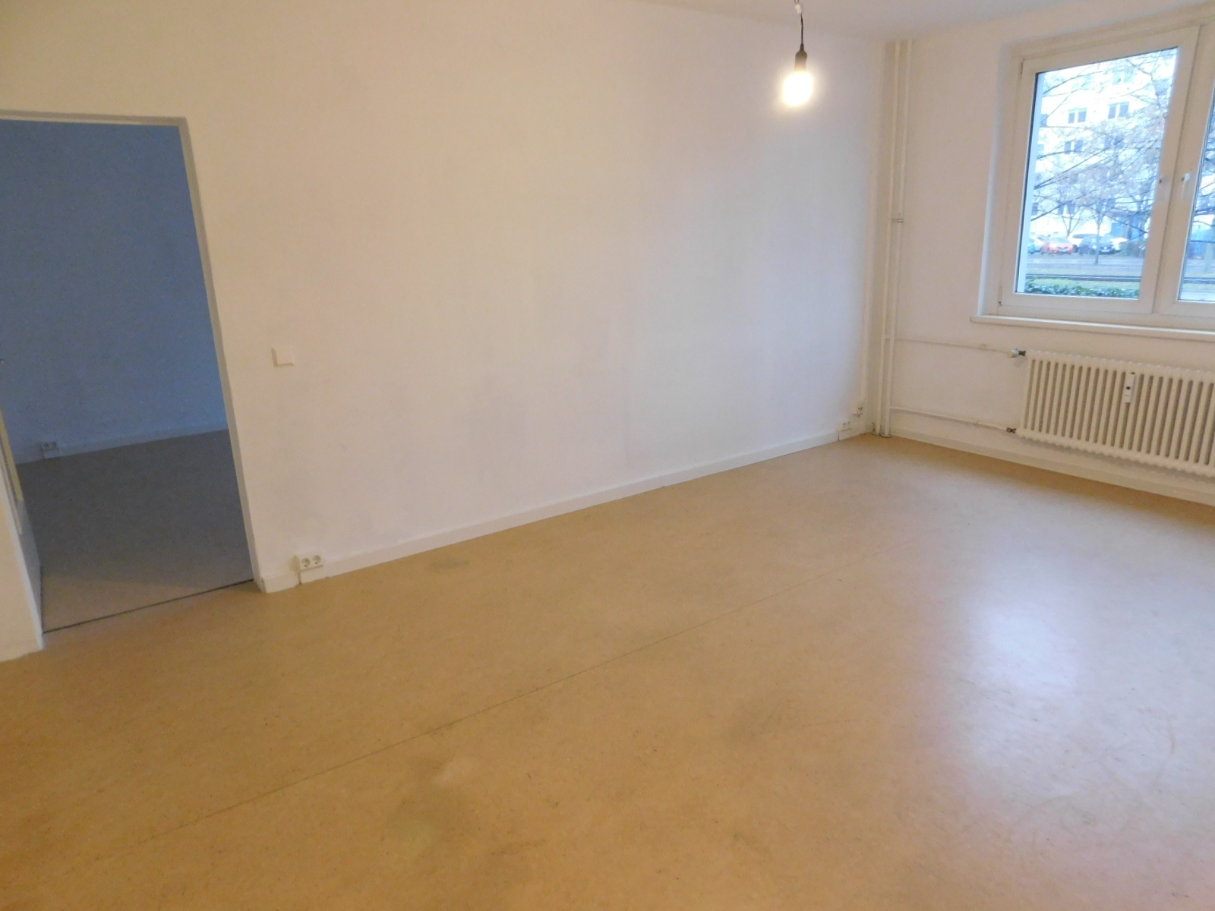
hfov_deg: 73.9
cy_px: 456
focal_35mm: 23
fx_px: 807
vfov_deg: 58.9
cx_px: 608
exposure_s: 1/25
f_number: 3
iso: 400
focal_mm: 4
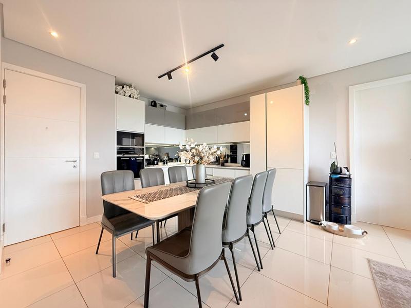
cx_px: 206
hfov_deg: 102.1
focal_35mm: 14
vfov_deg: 85.7
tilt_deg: +0.6
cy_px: 154
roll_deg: +0.3
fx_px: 166
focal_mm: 2.22
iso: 200
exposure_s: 1/100
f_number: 2.2
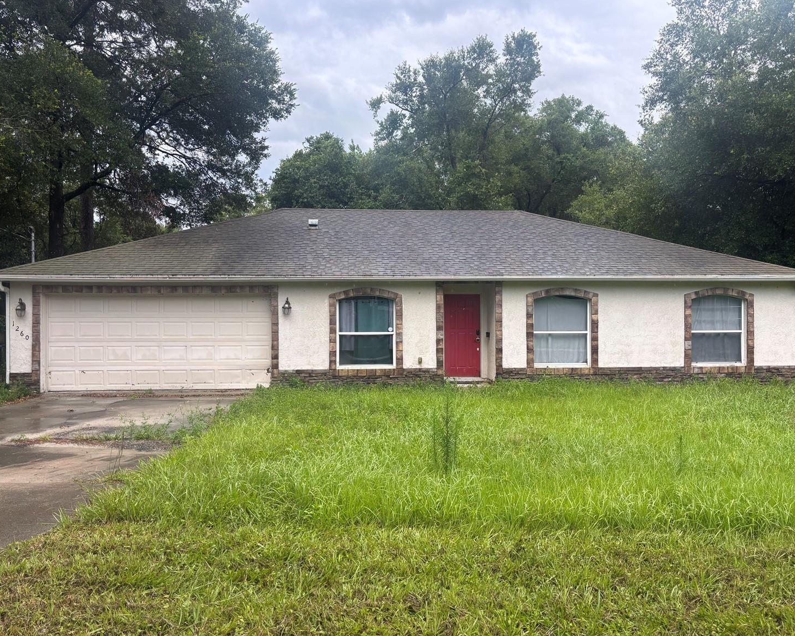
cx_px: 407
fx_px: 659
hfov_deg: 62.2
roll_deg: +0.1
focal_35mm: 28
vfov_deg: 51.5
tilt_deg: -0.3
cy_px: 310
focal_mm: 5.96
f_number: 1.6
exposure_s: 1/214
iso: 40
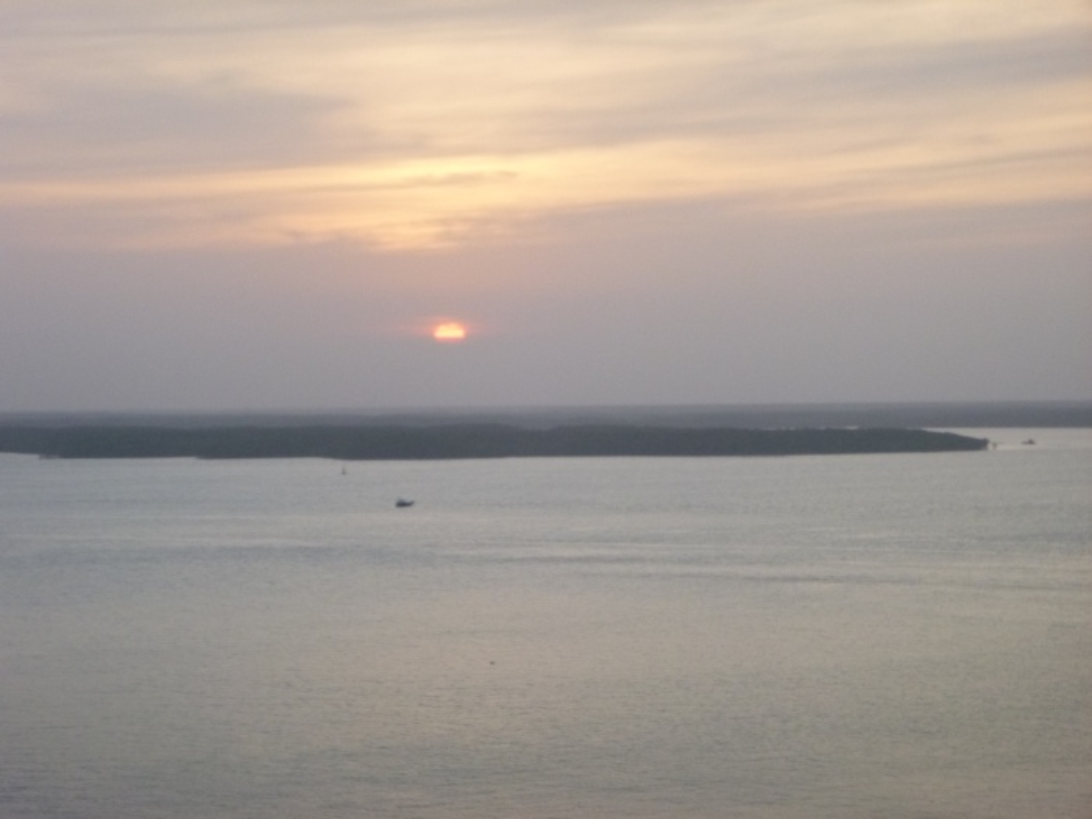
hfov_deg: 19.6
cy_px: 410
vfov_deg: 14.8
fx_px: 3155
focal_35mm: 100
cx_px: 546
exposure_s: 1/125
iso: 400
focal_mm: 18
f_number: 5.7
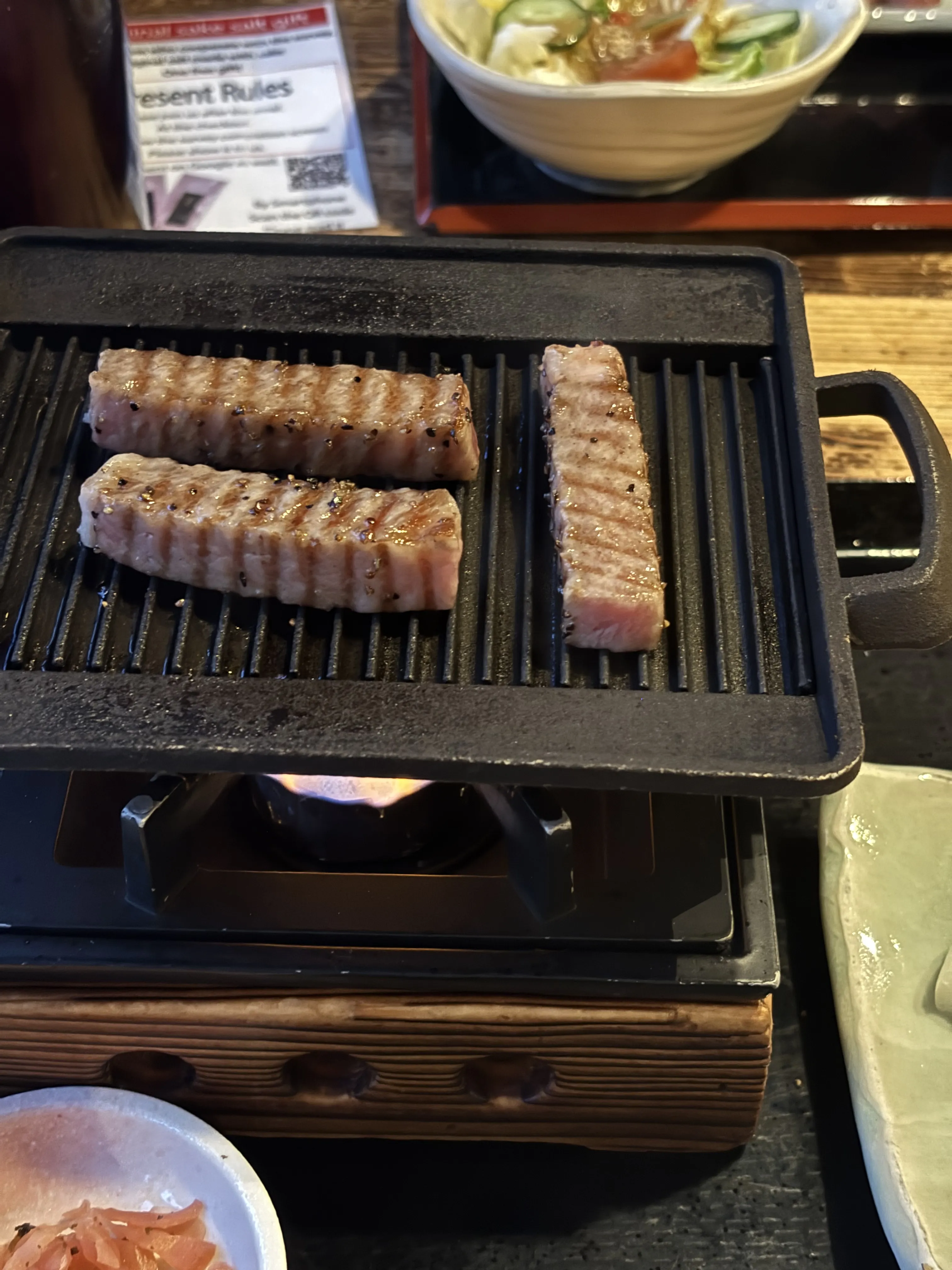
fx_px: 1907
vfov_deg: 36.8
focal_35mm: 52
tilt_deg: -45.6
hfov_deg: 28.0
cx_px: 476
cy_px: 635
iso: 400
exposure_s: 1/9
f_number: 1.6
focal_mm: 5.96
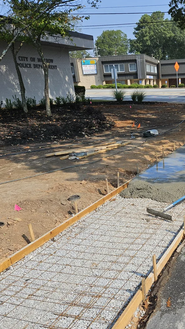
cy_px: 229
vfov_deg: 51.4
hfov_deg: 29.7
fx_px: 332
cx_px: 170
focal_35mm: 38
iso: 25
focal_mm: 5.4
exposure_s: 1/1794
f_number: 1.8
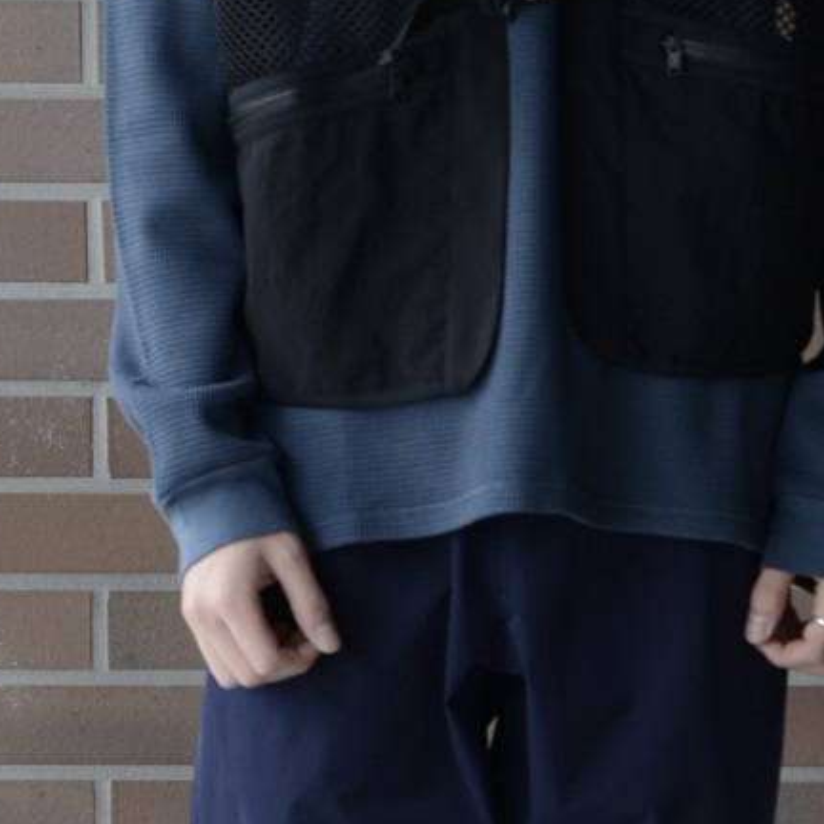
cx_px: 376
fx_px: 5979
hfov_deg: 7.9
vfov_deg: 7.9
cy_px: 711
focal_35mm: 222
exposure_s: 1/160
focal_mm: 50
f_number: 5.6
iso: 320
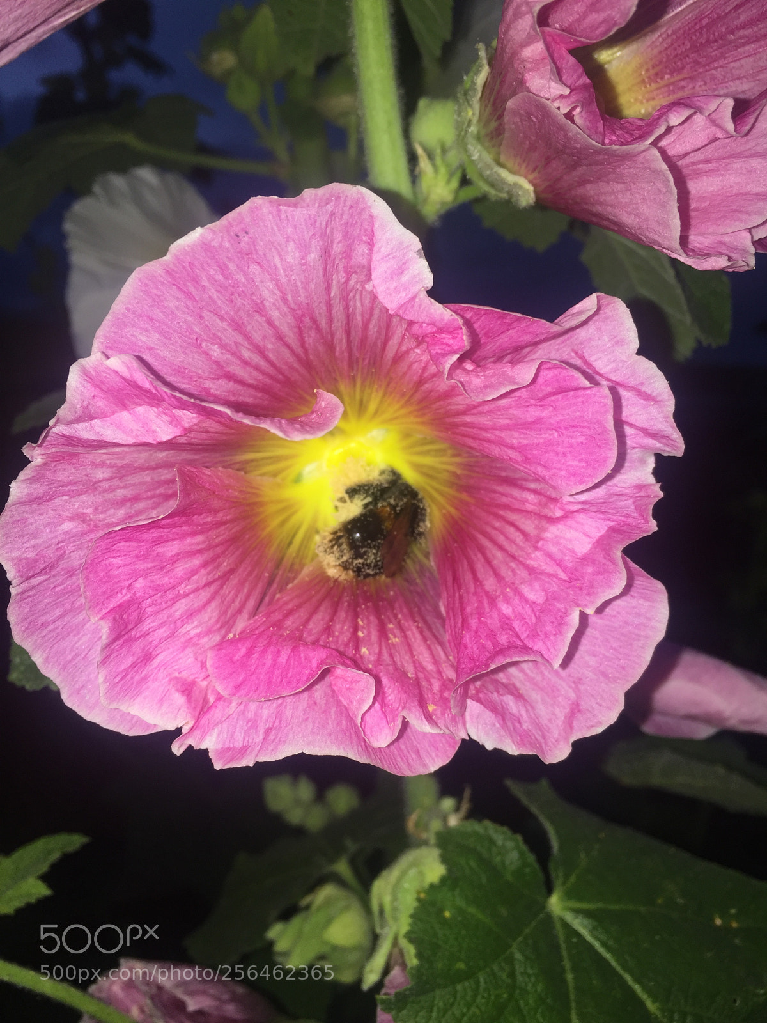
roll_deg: +1.1
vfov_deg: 61.7
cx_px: 384
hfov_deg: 48.2
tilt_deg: -3.7
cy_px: 512
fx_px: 857
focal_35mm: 29
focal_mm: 4.15
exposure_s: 1/97
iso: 32
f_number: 2.2
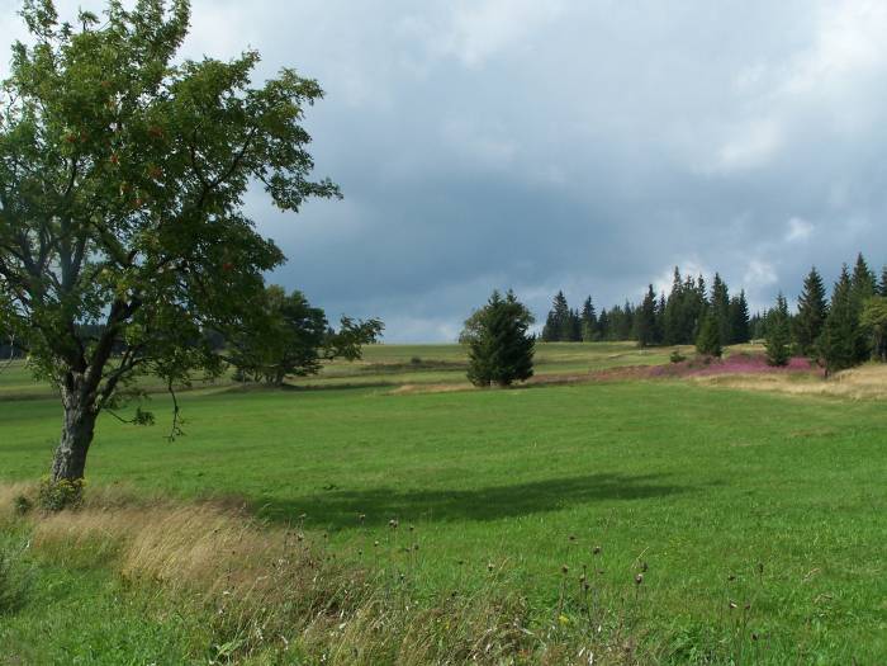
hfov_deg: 34.3
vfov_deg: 26.1
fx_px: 1435
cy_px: 333
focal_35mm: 56
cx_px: 444
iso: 80
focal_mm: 9.3
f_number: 4.5
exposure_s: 1/750
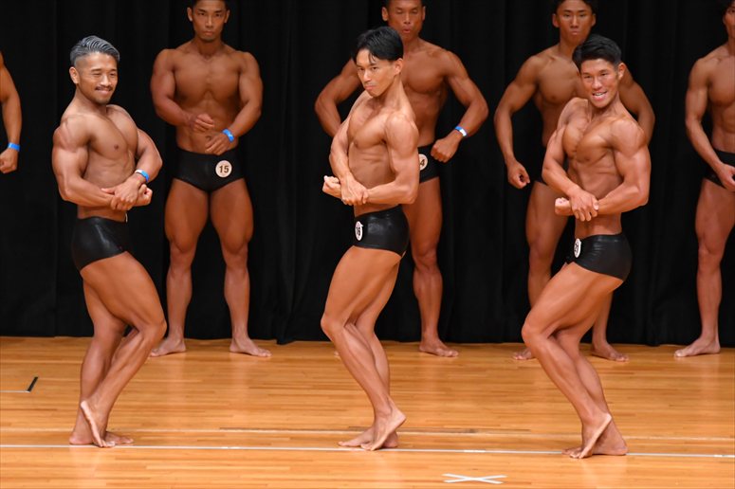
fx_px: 5816
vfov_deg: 4.8
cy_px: 244
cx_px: 368
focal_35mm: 285
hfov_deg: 7.2
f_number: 5.6
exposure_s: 1/400
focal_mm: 190
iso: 4000
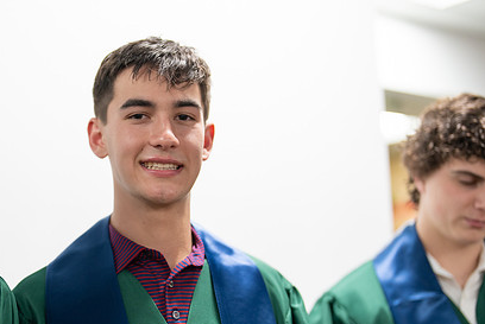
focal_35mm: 71
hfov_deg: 28.1
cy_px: 211
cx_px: 141
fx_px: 958
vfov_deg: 19.2
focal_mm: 50
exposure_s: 1/320
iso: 500
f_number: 1.2
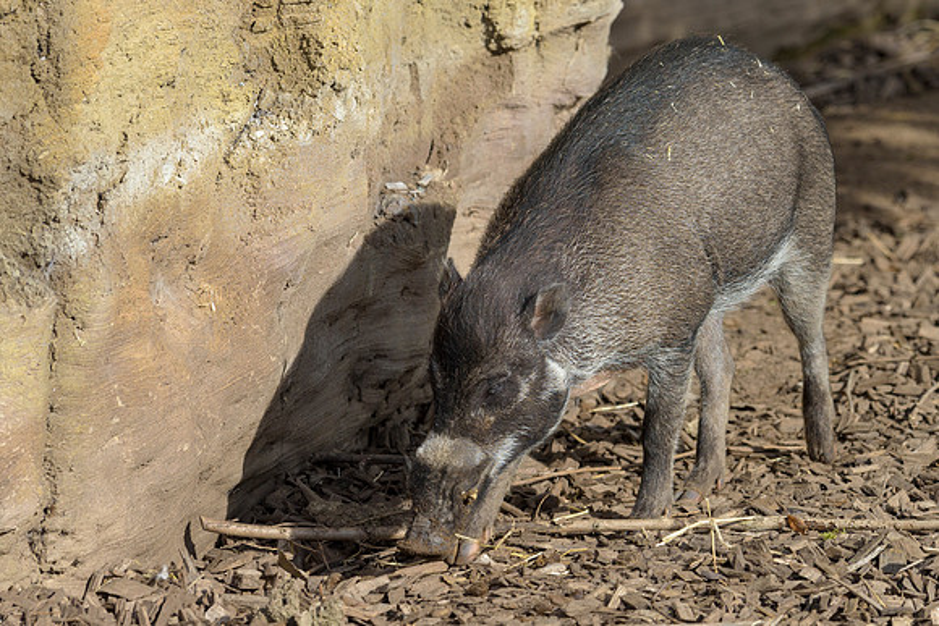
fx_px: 11412
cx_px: 653
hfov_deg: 4.7
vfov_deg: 3.1
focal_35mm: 437
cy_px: 404
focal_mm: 280
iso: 400
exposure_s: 1/1600
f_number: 5.6
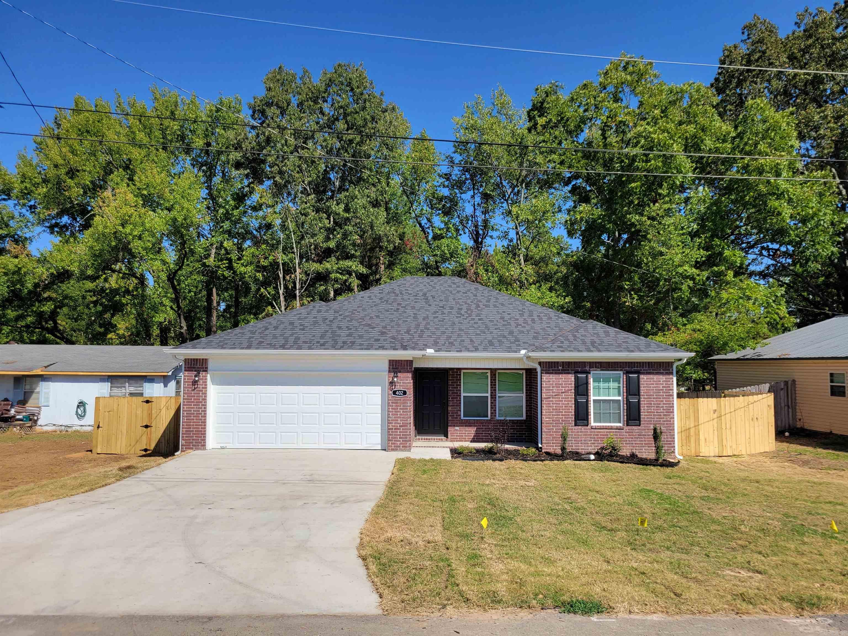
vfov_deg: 53.1
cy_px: 318
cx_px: 424
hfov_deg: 67.3
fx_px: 637
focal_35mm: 26
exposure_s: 1/2483
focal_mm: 5.4
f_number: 1.8
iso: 40
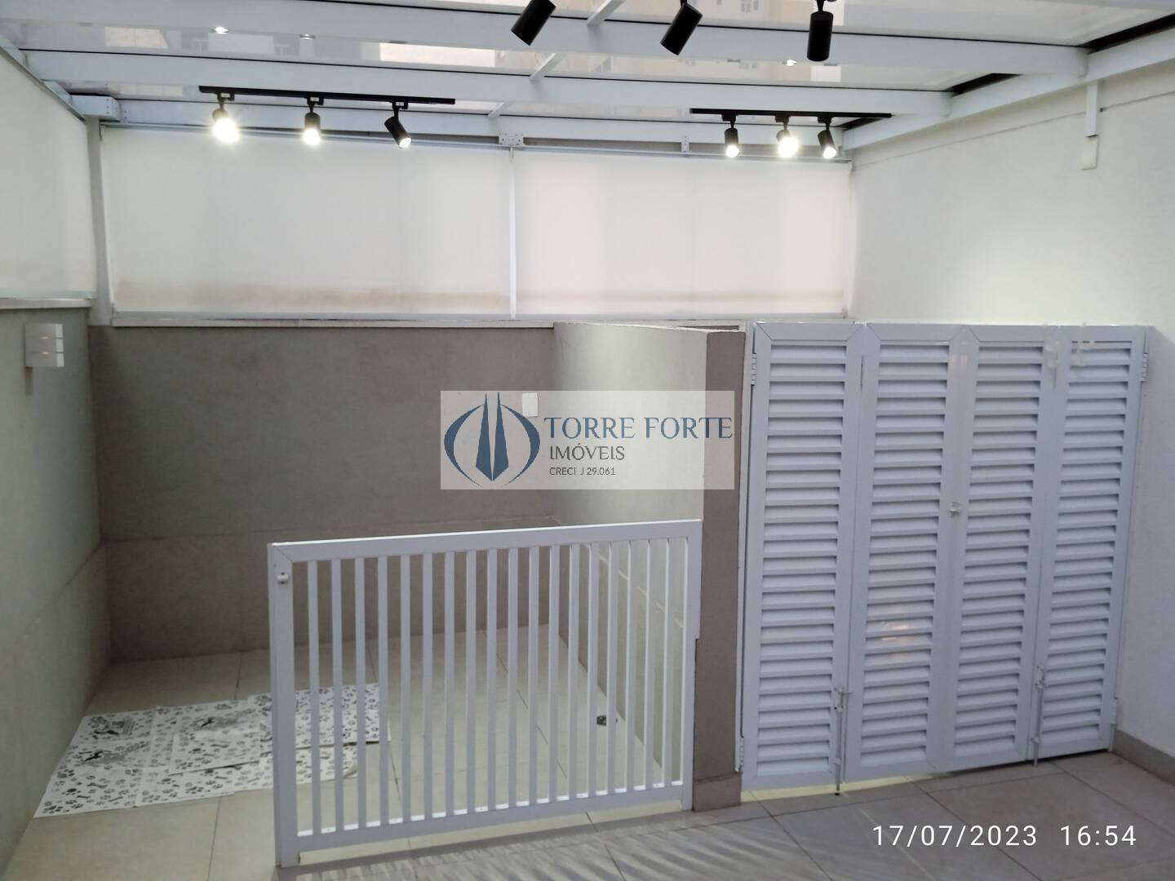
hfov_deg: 63.4
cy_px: 440
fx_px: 950
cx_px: 588
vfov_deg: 49.7
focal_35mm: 28
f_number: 2.2
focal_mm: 3.43
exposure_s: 1/24
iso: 196
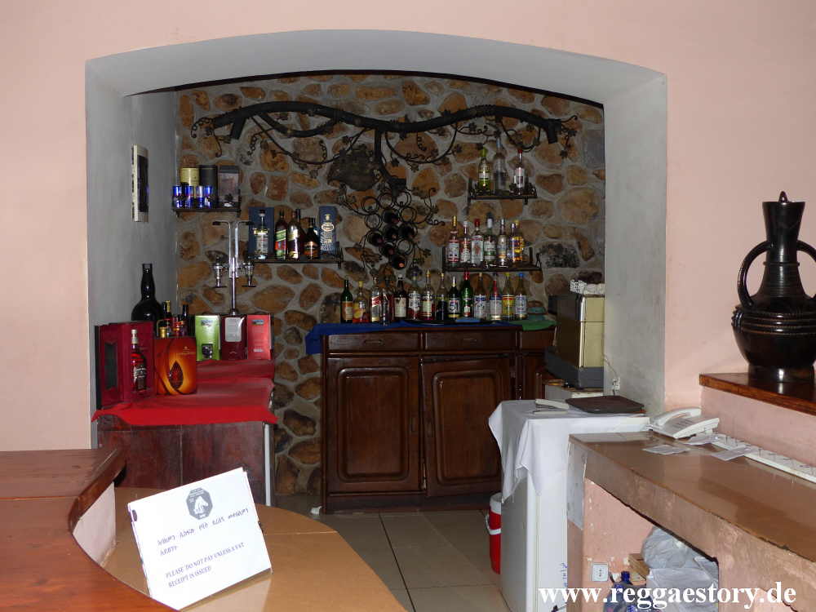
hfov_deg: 49.0
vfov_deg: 37.7
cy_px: 306
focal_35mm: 38
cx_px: 408
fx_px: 896
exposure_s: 1/60
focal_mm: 6.8
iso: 125
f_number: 2.8
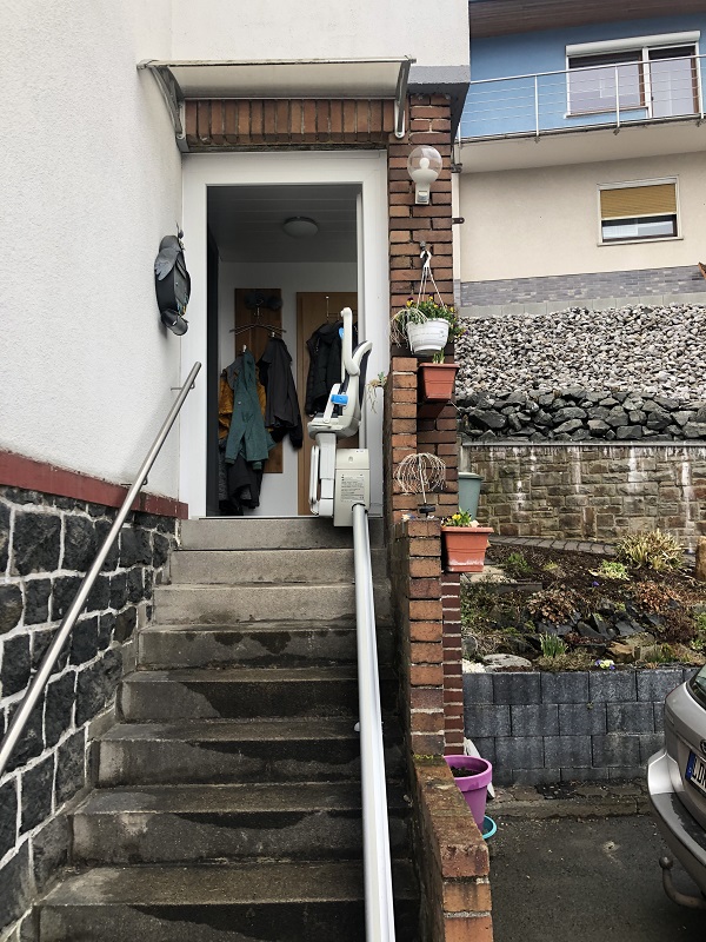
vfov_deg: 63.4
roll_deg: +1.5
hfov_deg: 49.7
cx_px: 353
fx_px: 761
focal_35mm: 28
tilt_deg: +6.2
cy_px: 471
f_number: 1.8
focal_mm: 4
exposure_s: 1/120
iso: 32
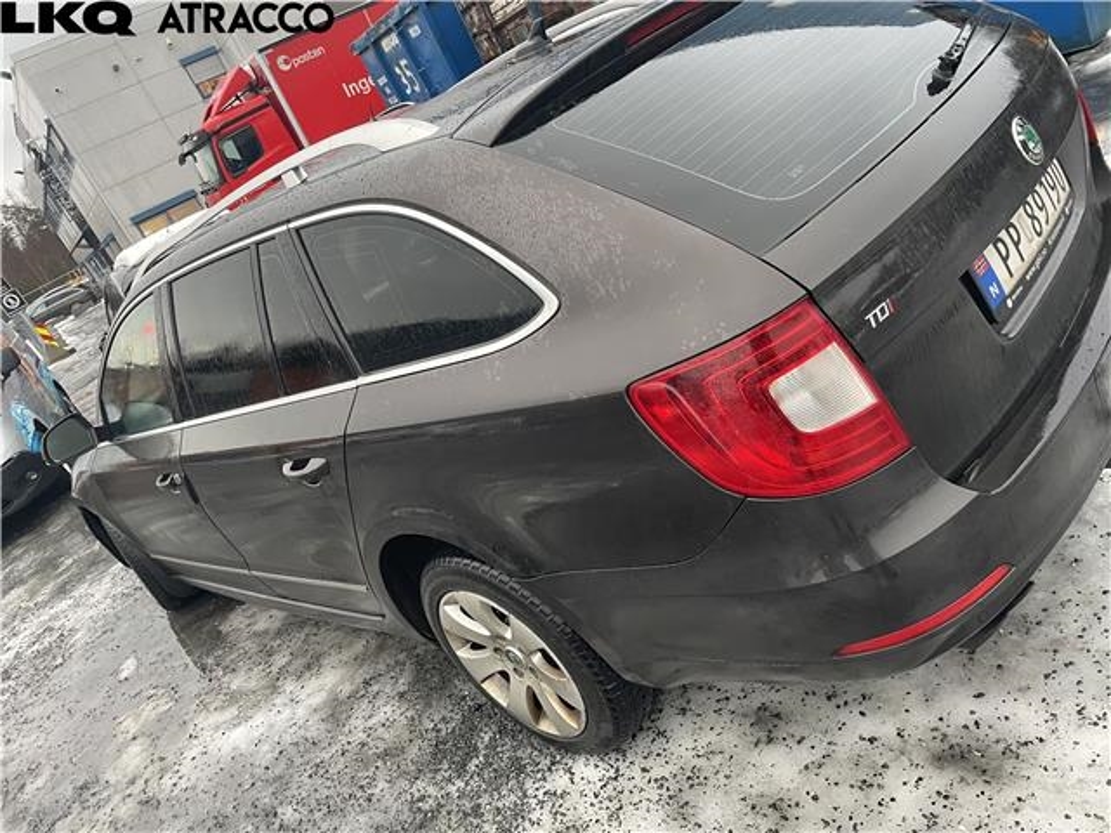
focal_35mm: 26
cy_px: 416
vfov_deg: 53.1
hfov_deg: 67.3
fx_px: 834
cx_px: 556
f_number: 1.6
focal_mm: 4.2
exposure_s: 1/80
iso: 125
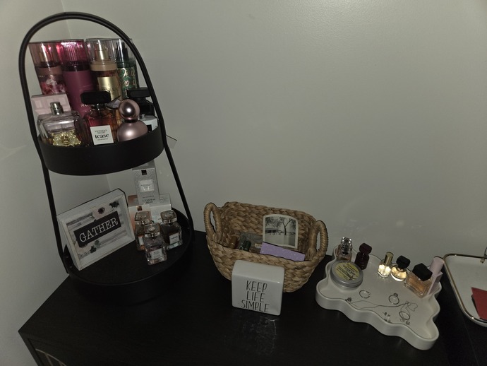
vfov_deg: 58.9
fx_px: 324
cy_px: 183
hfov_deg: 73.9
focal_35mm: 23
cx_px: 244
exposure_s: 1/50
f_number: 1.8
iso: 50
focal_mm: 5.4
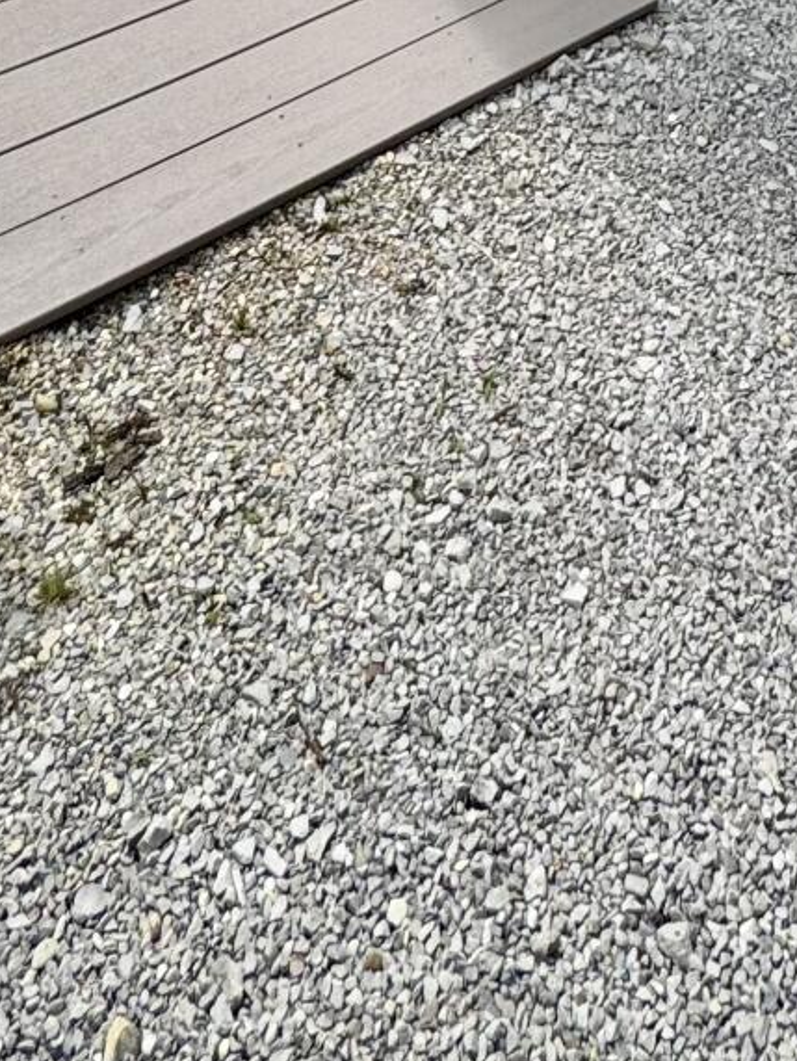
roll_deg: +1.0
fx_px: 1503
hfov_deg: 28.9
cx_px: 669
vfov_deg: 23.2
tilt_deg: -2.8
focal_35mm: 49
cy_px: -790
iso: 50
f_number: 2.2
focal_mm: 2.22
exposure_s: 1/993
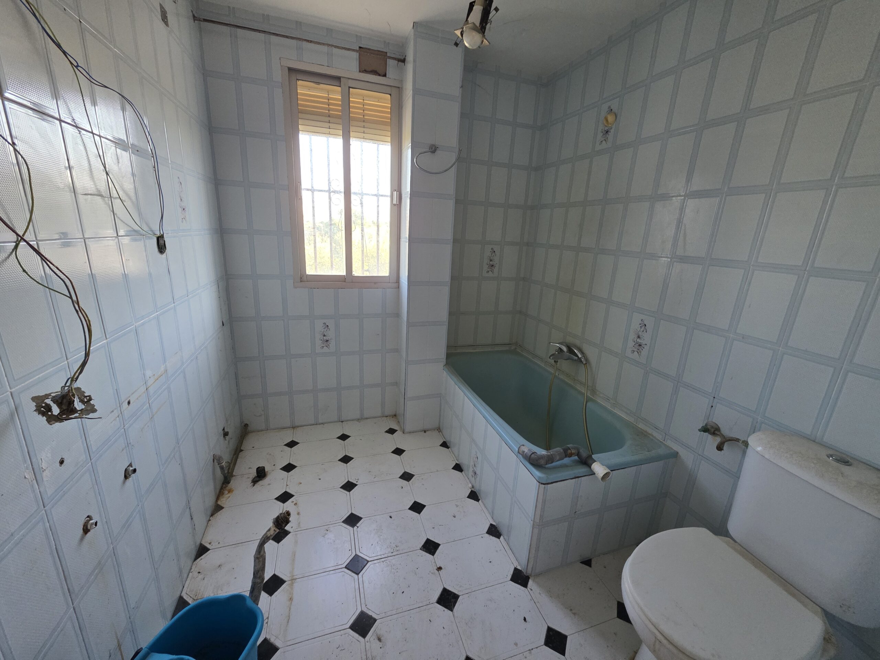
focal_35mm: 13
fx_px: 330
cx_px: 440
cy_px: 330
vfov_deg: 89.9
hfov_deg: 106.2
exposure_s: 1/50
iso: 200
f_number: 1.9
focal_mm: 2.2
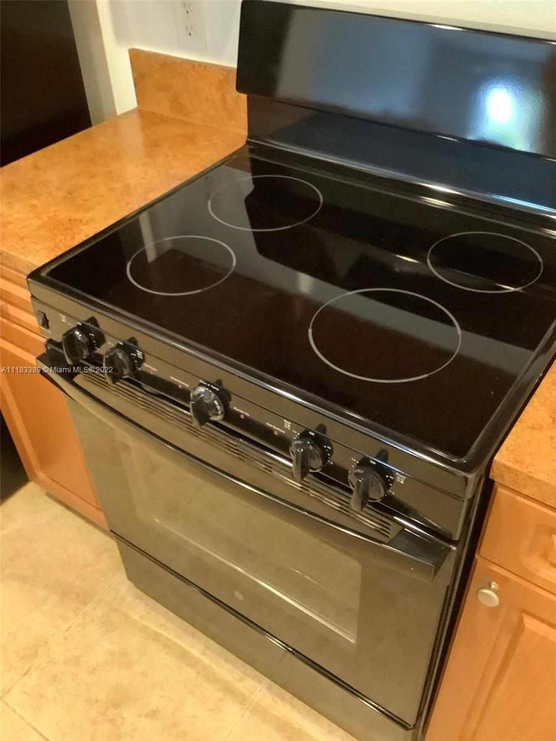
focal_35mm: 31
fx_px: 664
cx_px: 278
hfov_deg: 45.4
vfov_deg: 58.4
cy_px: 370
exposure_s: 1/24
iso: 800
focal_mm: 3.3
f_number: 2.4
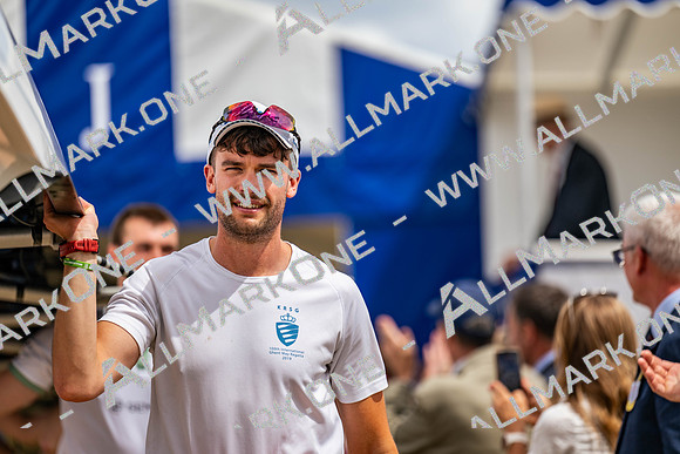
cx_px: 340
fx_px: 3778
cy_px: 227
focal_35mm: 200
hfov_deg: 10.3
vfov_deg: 6.9
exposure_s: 1/2000
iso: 110
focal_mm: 200
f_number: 2.8
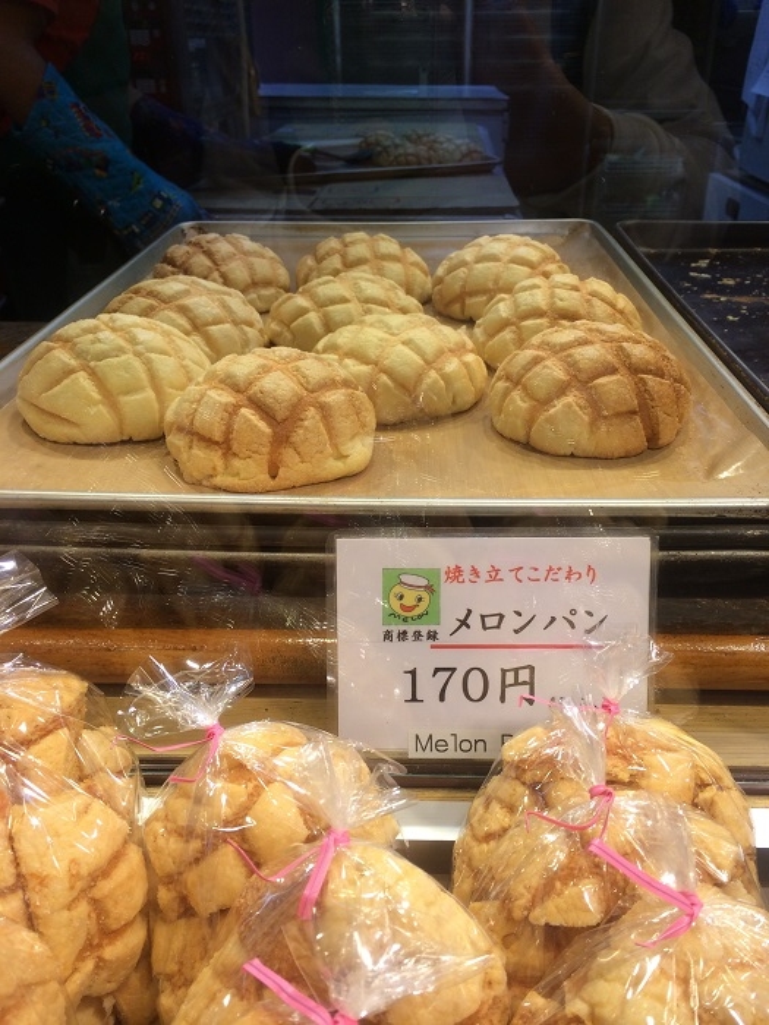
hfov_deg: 46.8
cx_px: 384
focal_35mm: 30
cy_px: 512
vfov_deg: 60.0
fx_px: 889
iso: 32
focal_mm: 4.12
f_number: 2.2
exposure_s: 1/160
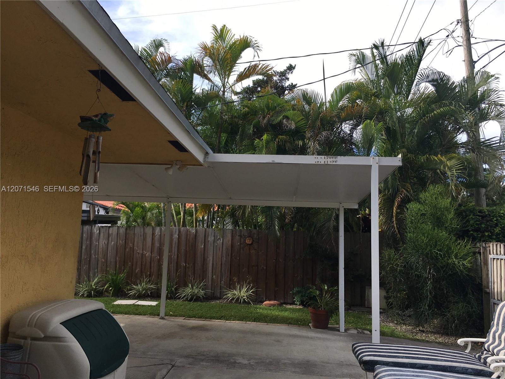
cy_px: 190
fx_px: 423
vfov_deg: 48.2
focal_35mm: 29
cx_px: 252
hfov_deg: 61.7
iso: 25
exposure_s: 1/732
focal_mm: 4.15
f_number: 2.2
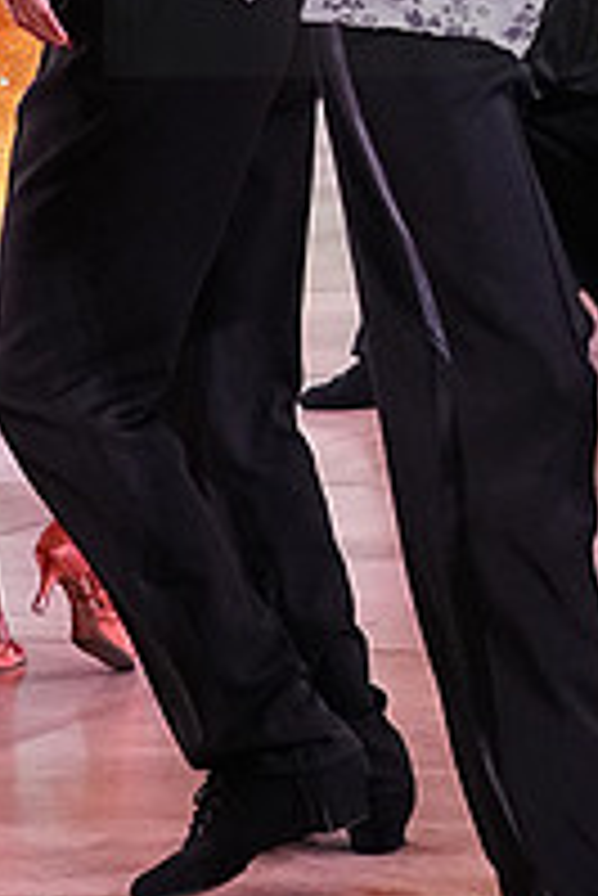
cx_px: 726
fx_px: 4203
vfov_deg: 12.0
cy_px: -72
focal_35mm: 169
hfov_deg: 8.1
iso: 3200
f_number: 5
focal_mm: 39
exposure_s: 1/400
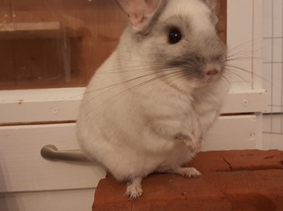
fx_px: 278
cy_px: 85
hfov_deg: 53.8
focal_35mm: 34
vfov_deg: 41.6
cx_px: 160
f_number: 1.7
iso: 320
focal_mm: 3.93
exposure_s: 1/25
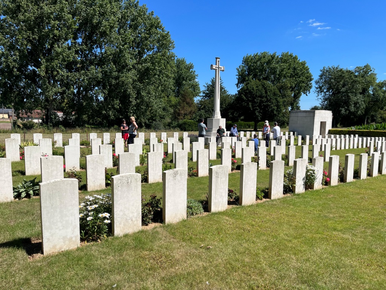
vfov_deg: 53.1
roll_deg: -0.7
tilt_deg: -5.3
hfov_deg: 67.3
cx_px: 193
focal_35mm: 26
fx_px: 290
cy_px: 145
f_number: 1.6
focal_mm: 5.1
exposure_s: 1/4651
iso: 50
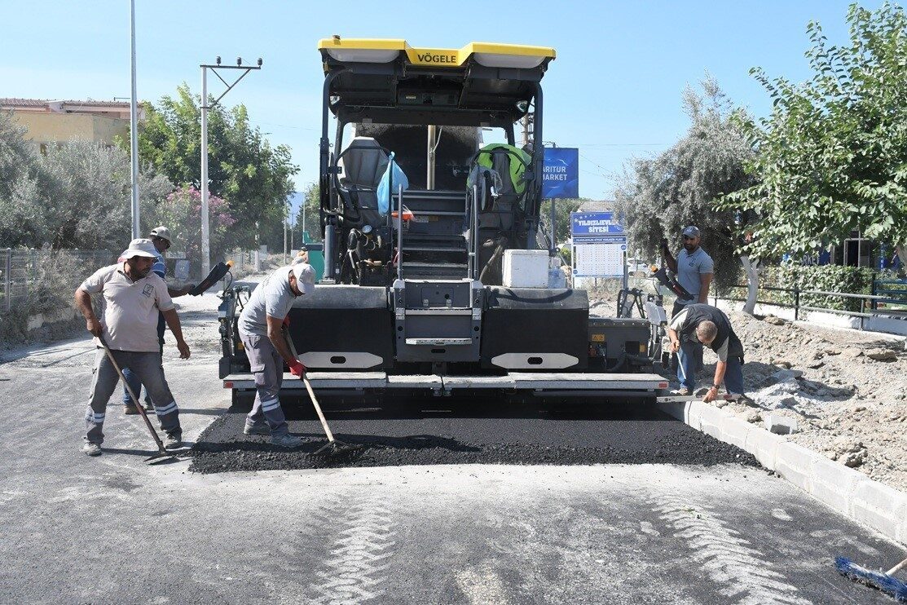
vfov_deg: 38.9
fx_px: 857
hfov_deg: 55.8
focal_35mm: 34
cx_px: 454
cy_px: 302
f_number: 8
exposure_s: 1/3200
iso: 1600
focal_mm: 23
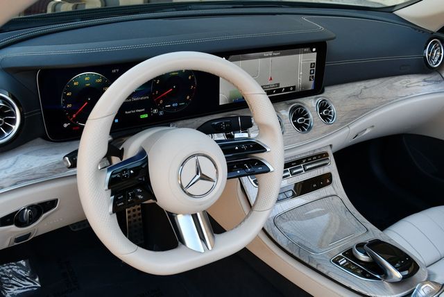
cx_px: 222
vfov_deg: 36.9
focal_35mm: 36
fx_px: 444
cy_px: 148
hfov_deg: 53.1
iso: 400
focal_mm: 18
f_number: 4.5
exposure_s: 1/250
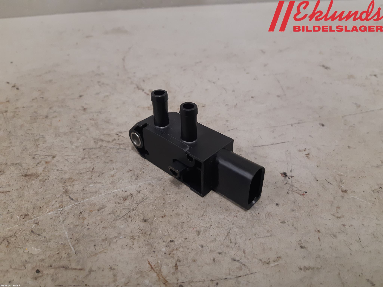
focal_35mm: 26
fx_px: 288
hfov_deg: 67.3
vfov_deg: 53.1
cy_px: 144
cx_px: 192
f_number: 1.7
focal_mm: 3.93
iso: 160
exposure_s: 1/50
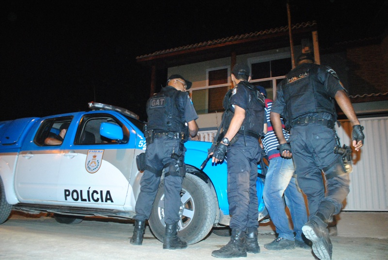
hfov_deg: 67.3
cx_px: 194
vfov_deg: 48.1
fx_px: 291
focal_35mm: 27
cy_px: 130
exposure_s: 1/30
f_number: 5.6
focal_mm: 18
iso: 1600
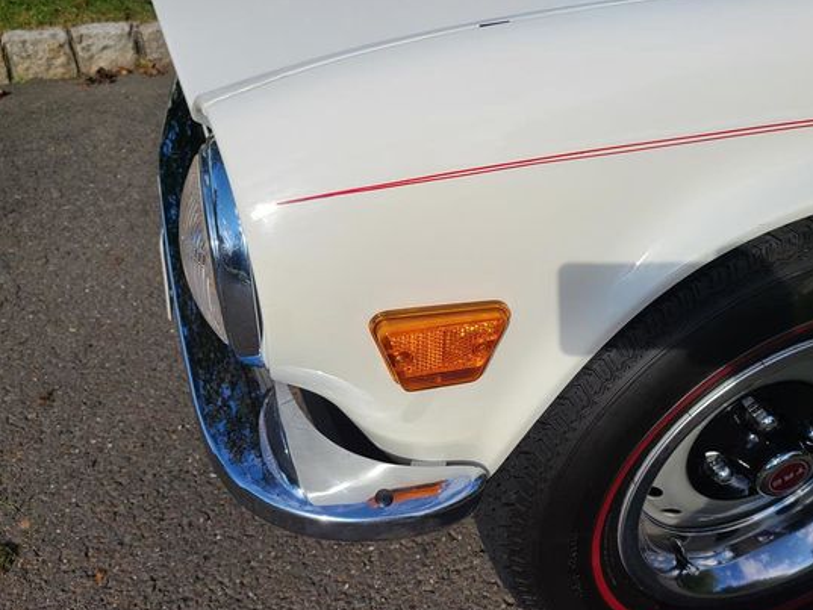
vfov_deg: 45.3
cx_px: 435
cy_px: 260
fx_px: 728
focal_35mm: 31
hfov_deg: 58.3
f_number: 1.8
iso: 40
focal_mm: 5.4
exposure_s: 1/3727
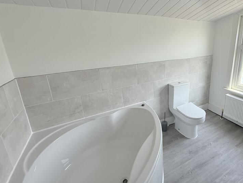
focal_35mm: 20
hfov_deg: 78.8
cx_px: 164
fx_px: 140
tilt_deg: -14.3
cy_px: 78
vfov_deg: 65.6
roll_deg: +0.5
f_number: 2.2
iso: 64
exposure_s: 1/113
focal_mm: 2.22
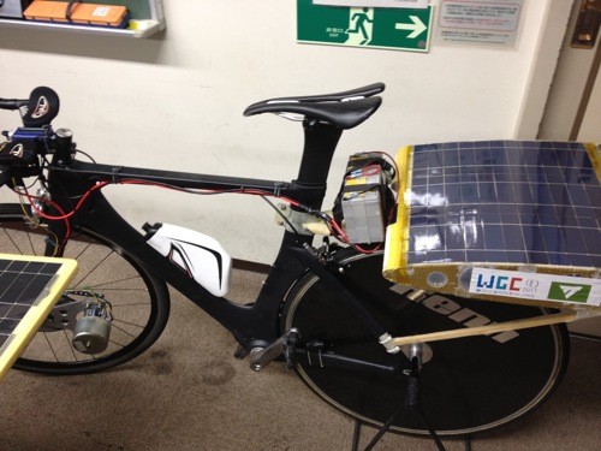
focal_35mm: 35
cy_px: 226
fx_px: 608
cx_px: 300
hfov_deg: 52.6
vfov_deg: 40.7
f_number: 2.4
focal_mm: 4.28
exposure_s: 1/20
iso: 100
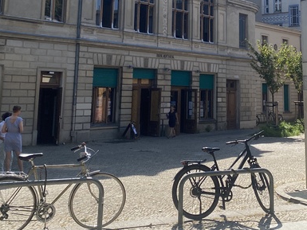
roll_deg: -0.2
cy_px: 9
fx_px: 479
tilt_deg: +9.4
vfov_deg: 25.9
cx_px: 226
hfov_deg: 34.8
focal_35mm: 54
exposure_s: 1/2967
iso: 32
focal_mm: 4.25
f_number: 1.8
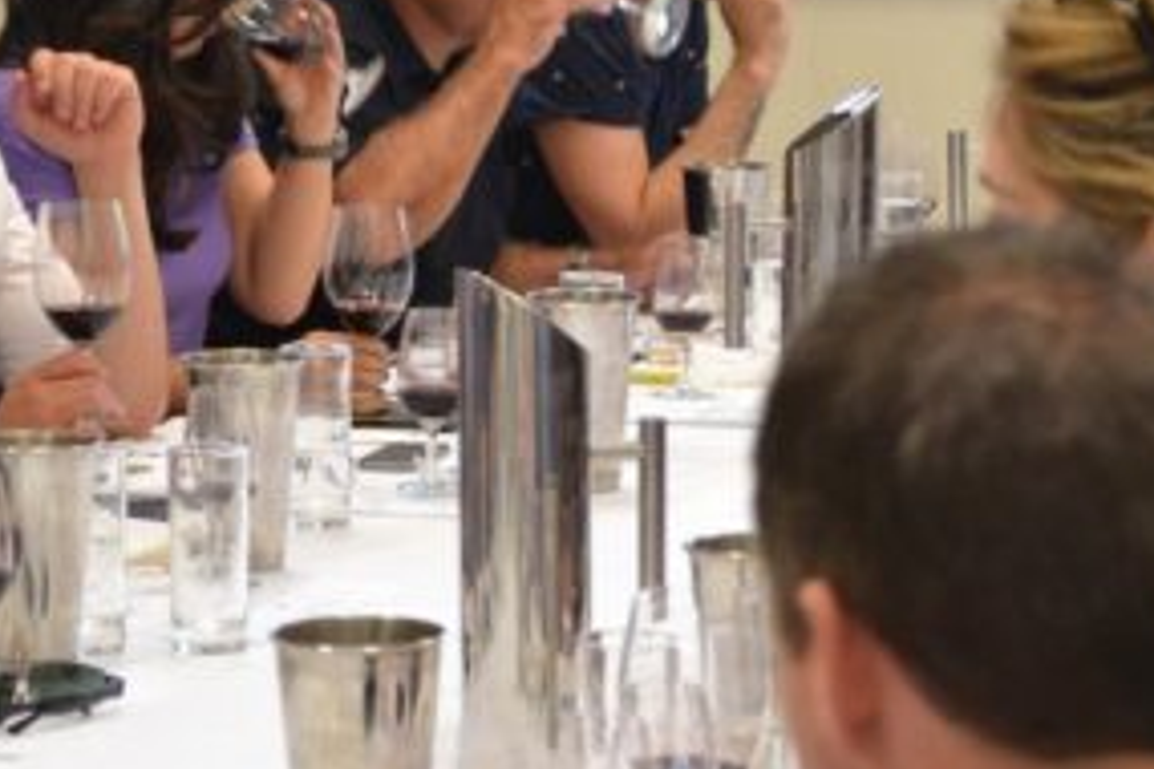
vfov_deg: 7.7
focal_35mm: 178
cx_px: 559
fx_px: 5705
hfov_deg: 11.5
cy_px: 587
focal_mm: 44
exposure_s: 1/15
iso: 500
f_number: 5.3
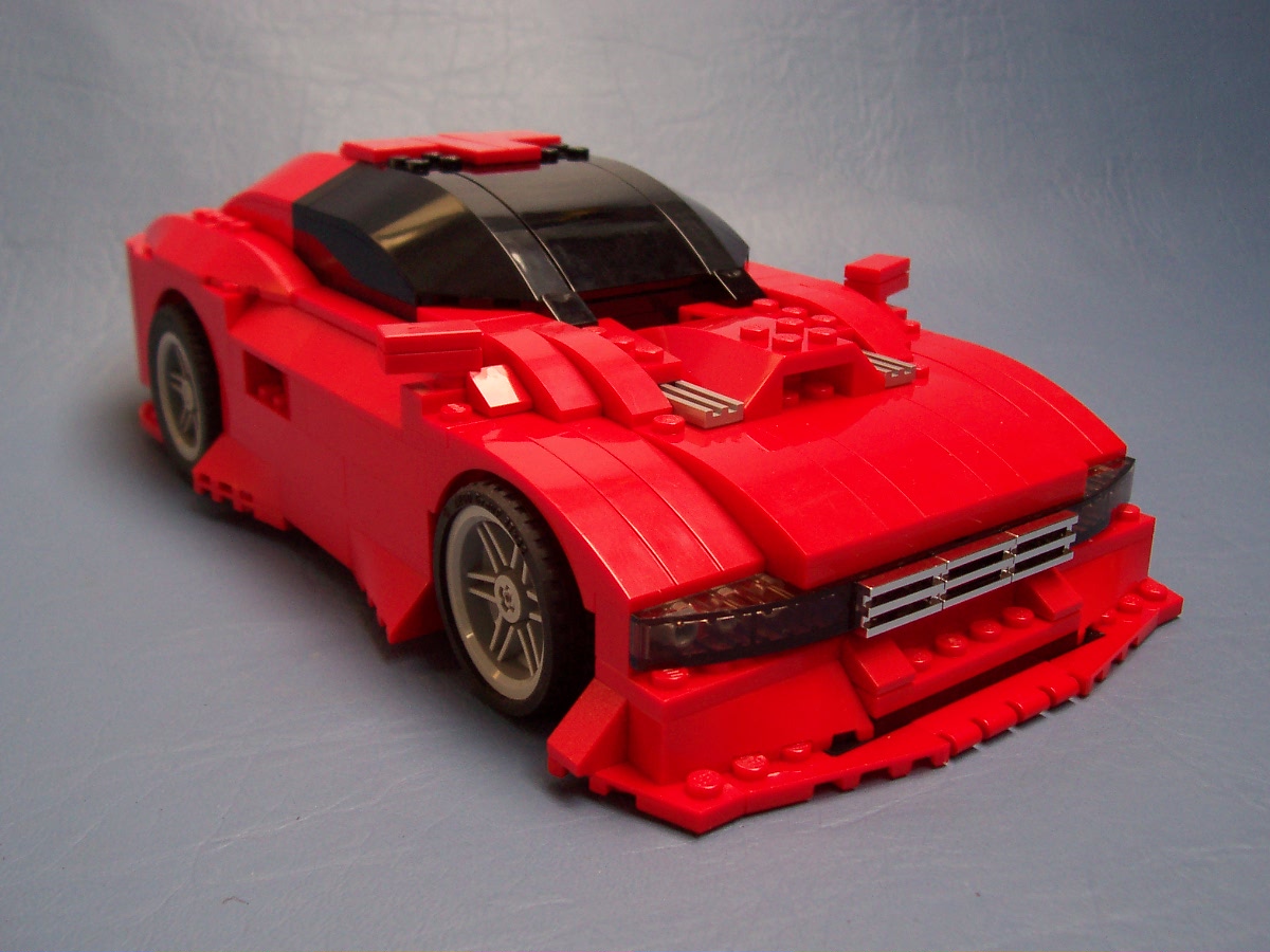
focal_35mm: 37
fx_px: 1357
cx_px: 635
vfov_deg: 38.7
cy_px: 476
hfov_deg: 50.1
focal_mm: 5.6
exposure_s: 1/125
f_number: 2.8
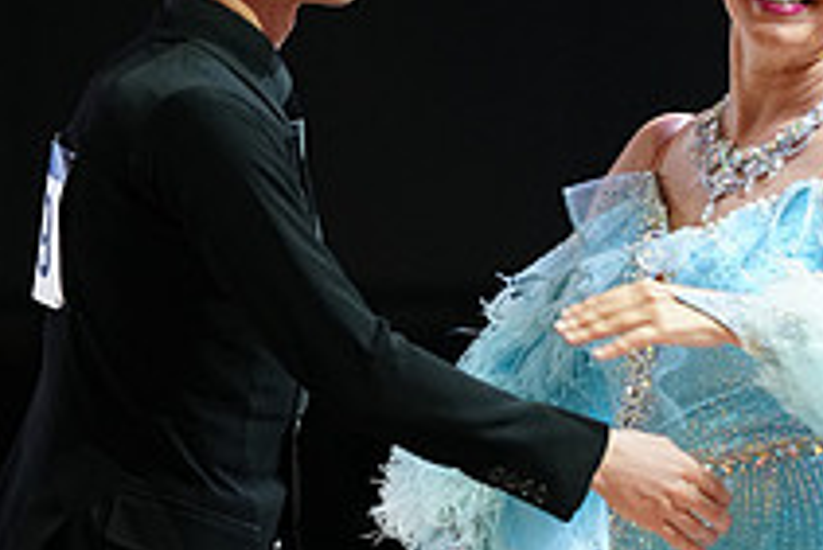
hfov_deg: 3.9
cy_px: 784
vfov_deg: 2.6
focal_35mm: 531
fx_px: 12147
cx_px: 532
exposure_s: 1/320
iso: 2500
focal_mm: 193
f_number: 4
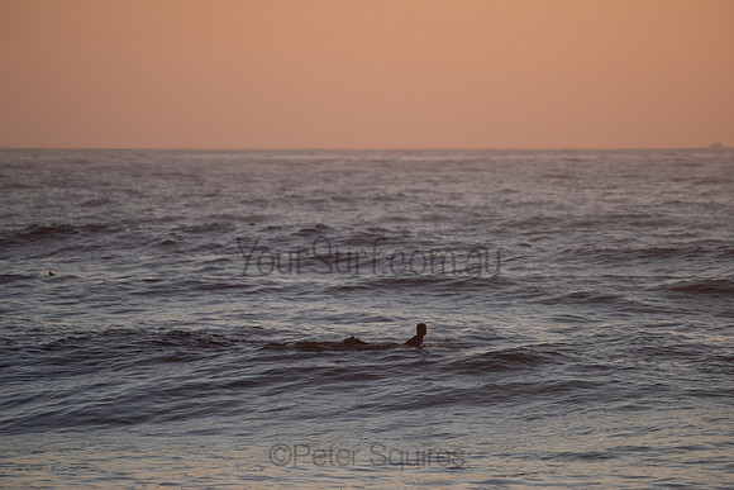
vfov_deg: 3.7
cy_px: 245
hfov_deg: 5.5
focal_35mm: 377
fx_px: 7684
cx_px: 367
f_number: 5.6
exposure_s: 1/2000
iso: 900
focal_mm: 370
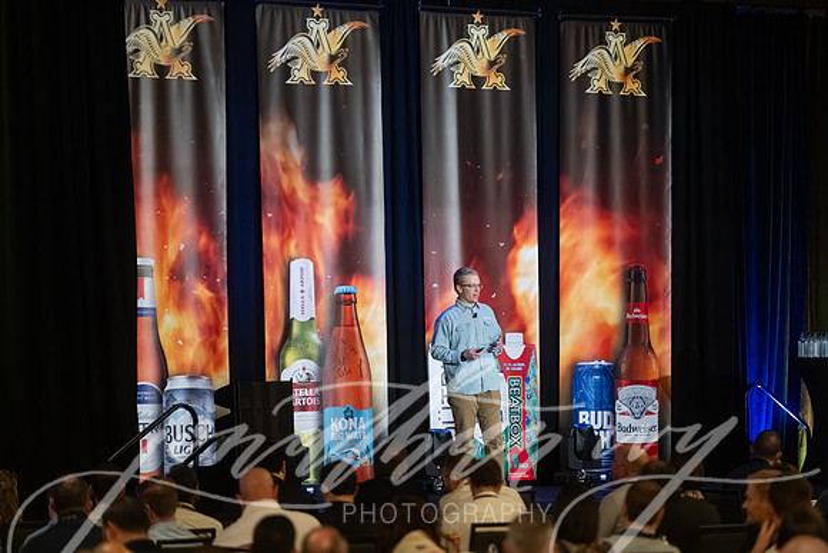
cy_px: 276
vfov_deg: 8.7
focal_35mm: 158
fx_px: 3641
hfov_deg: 13.0
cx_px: 414
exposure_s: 1/320
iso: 7200
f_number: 2.8
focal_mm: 155
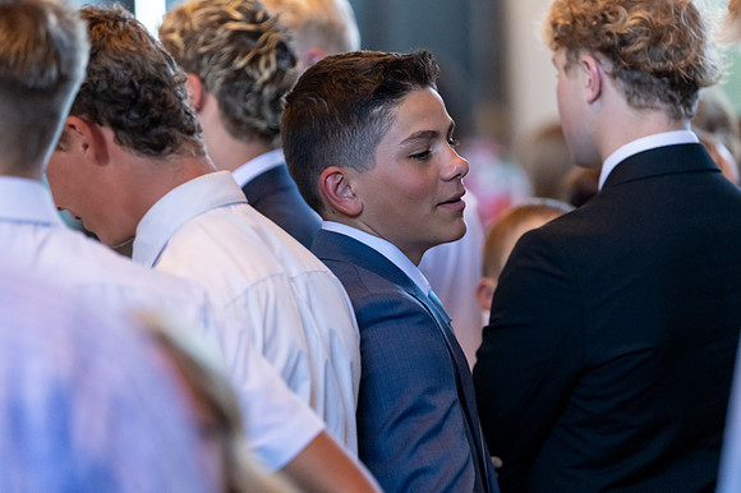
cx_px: 370
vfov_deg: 7.1
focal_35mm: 192
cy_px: 246
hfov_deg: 10.7
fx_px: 3950
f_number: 2.8
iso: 3200
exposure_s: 1/250
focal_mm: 160
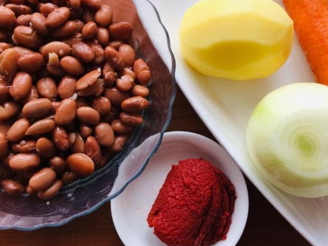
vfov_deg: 37.7
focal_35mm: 38
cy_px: 111
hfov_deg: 49.0
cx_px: 163
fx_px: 360
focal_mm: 4.15
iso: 200
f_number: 2.2
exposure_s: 1/33
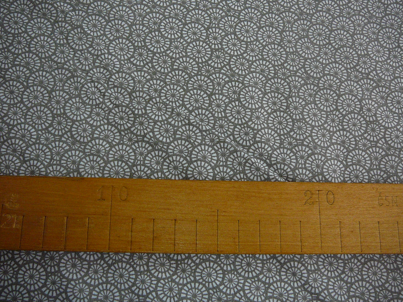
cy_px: 151
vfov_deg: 40.7
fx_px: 407
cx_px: 202
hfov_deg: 52.6
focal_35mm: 35
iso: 200
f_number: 2.8
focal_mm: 5.2
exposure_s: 1/40
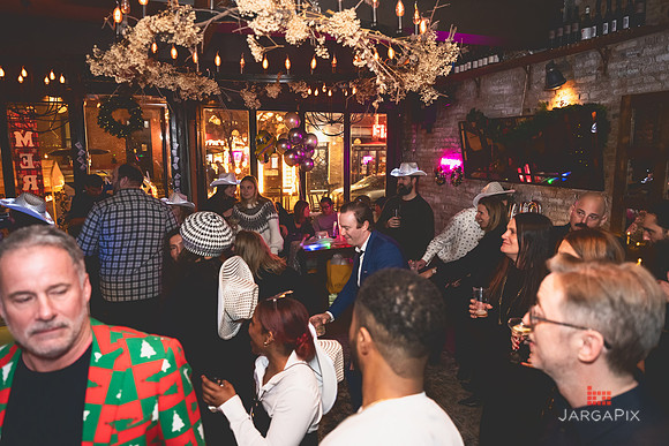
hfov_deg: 72.1
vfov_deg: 51.8
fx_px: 460
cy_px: 223
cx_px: 334
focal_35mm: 25
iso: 3200
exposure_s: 1/100
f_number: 2.8
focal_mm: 24
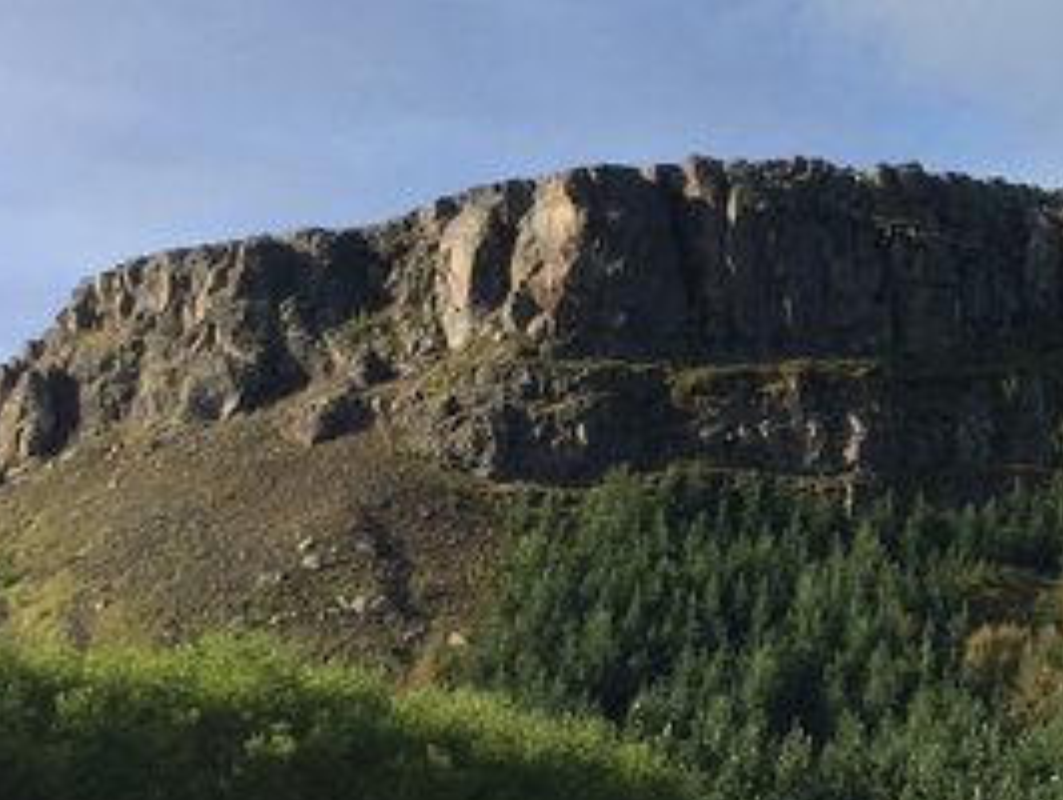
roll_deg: -1.1
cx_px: 1563
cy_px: 24
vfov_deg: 13.4
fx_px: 3350
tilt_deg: +18.7
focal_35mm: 109
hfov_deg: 16.5
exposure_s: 1/1364
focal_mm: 4.15
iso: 32
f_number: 2.2
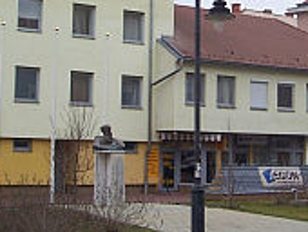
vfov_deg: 16.3
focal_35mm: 90
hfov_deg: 21.5
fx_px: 802
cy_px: 42
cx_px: 239
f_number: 2.7
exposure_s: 1/350
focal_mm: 5.6
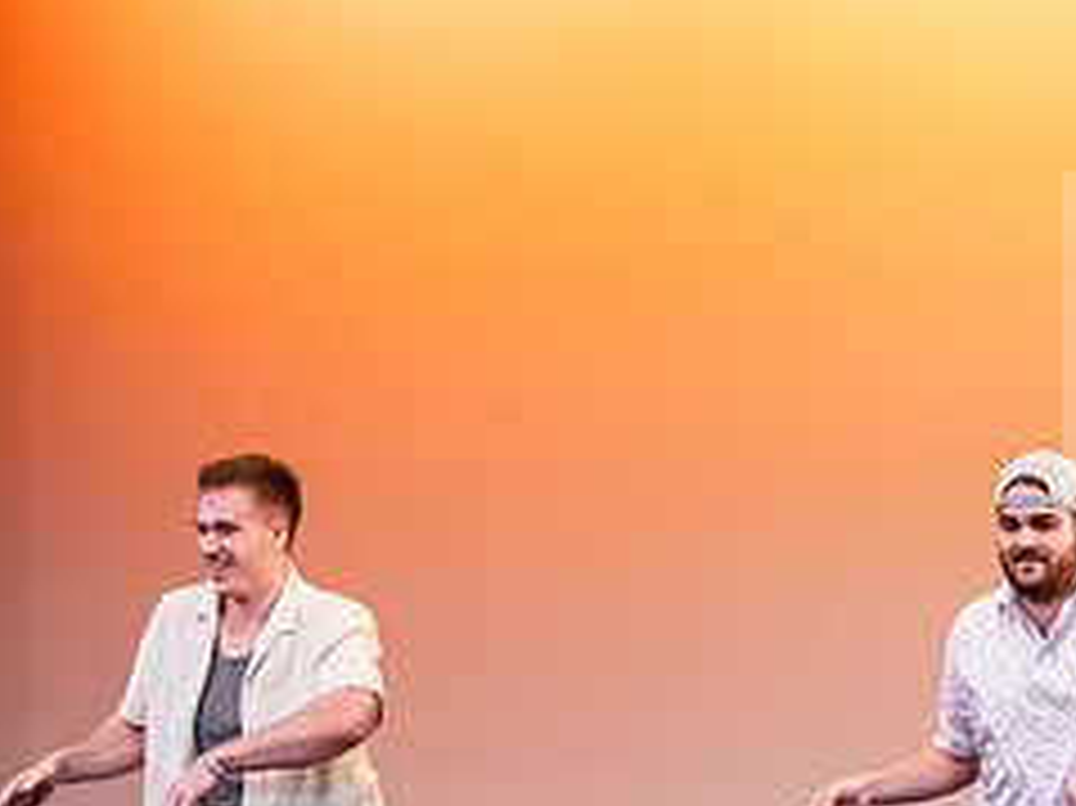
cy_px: 718
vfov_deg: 6.5
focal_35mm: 229
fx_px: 7115
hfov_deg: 8.6
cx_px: 927
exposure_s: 1/320
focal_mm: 98
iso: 4000
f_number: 3.2
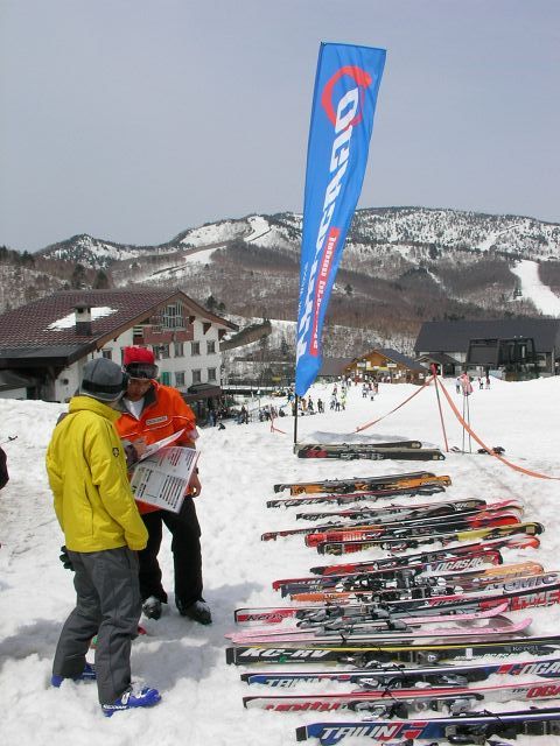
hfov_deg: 37.7
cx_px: 280
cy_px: 373
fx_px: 820
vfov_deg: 49.0
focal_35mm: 38
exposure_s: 1/423
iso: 50
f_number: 6.7
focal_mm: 5.8
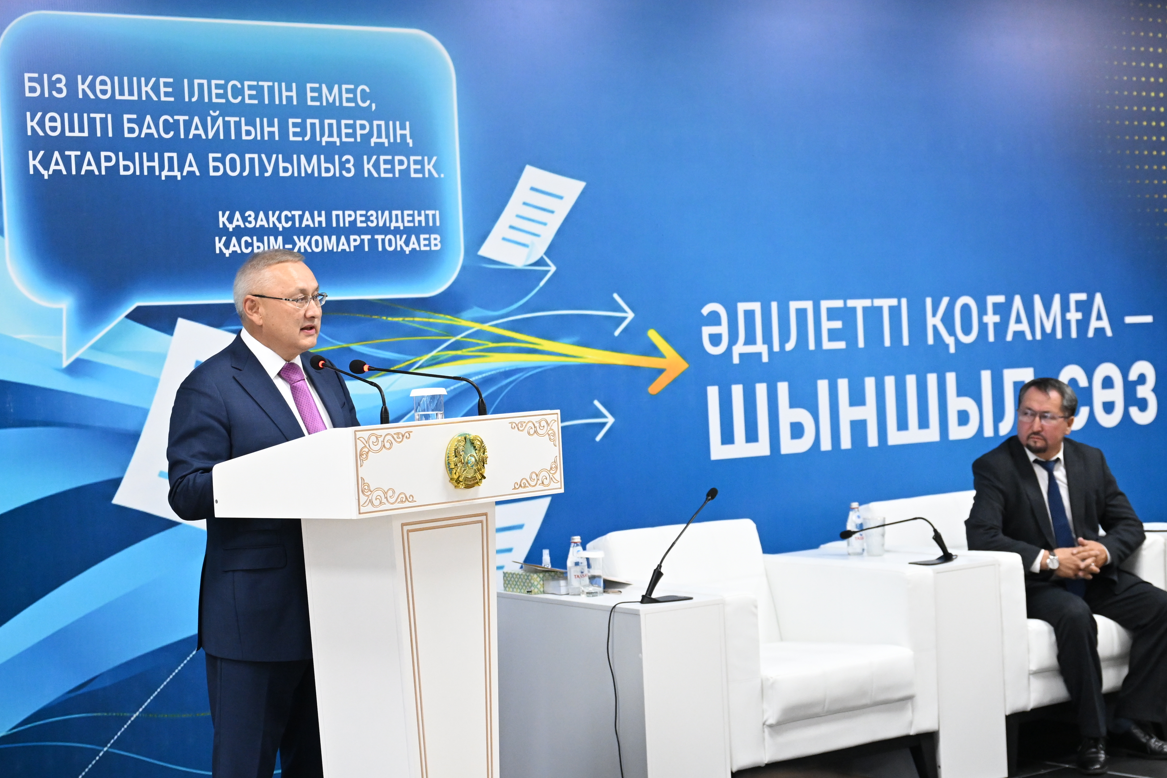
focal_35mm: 68
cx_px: 598
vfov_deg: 20.0
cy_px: 378
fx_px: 2204
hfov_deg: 29.7
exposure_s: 1/250
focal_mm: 44
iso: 3200
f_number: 4
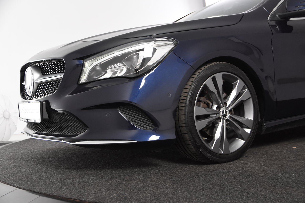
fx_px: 394
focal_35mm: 46
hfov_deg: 42.3
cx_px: 152
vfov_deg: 28.9
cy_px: 102
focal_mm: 31
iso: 1600
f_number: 4.5
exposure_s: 1/80
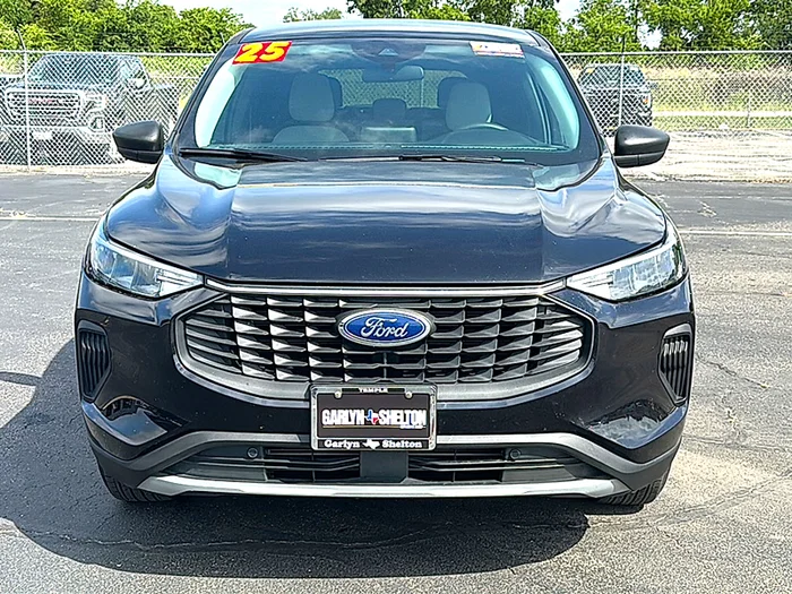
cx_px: 396
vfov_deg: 36.0
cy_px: 297
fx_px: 915
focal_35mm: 40
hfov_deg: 46.8
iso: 80
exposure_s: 1/2309
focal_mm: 6.86
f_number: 1.78
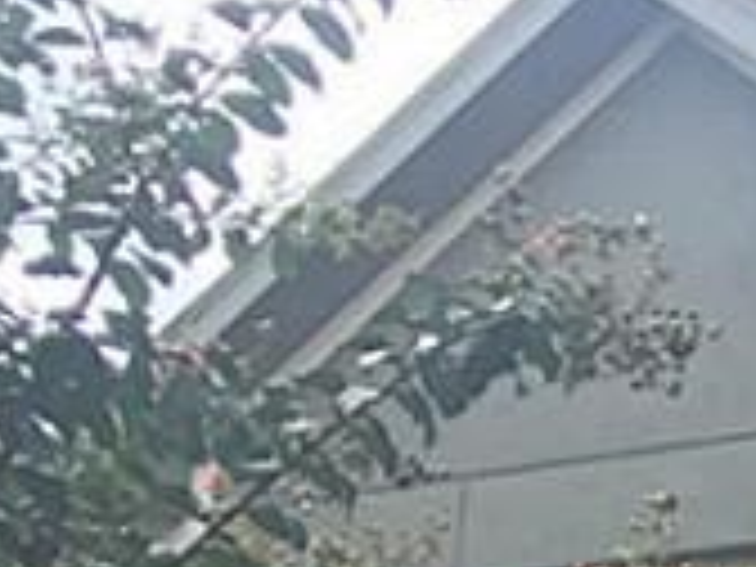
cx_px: 2106
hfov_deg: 9.3
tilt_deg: +8.7
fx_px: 3866
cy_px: 1426
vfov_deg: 7.7
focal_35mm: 177
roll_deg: -2.5
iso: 32
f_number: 2.2
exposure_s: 1/628
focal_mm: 4.15
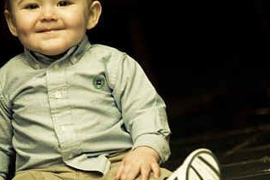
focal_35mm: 251
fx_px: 1883
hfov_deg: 8.2
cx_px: 140
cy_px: 83
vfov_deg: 5.5
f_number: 2.8
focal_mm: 92
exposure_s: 1/100
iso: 500
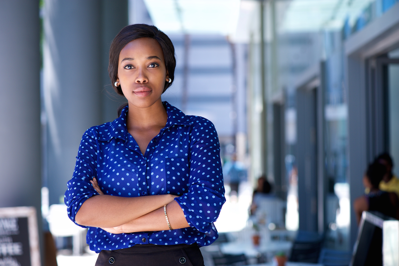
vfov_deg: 13.0
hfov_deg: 19.5
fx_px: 1163
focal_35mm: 105
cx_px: 200
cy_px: 133
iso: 200
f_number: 4
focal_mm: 105
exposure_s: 1/250
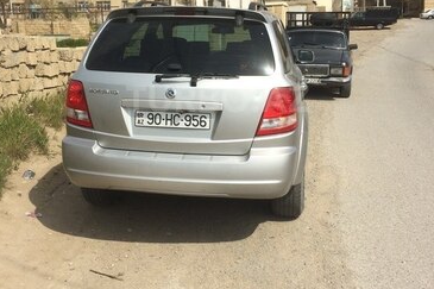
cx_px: 218
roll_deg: +1.3
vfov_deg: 32.4
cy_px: 99
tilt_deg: -7.2
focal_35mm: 41
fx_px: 494
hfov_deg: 47.4
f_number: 2.2
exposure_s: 1/3165
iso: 32
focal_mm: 4.15
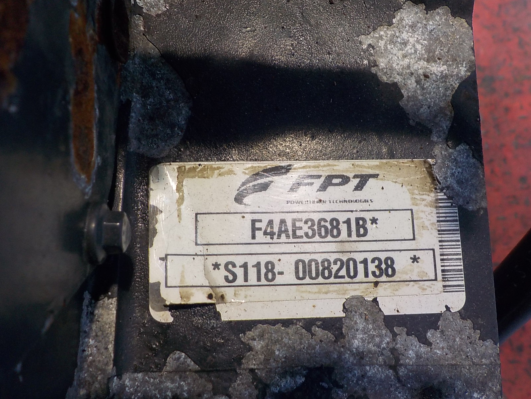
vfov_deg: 46.8
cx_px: 266
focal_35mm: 30
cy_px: 200
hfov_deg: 60.0
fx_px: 460
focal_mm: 4.1
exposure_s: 1/30
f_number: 3.3
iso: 160
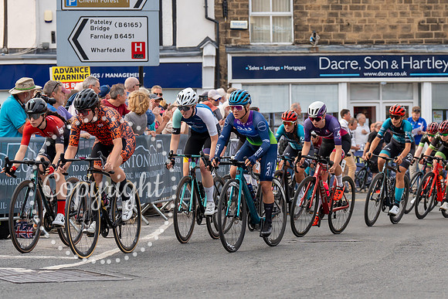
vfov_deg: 9.8
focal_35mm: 139
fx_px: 1734
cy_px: 100
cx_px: 259
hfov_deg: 14.7
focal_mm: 94
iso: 500
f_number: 4.5
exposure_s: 1/1000
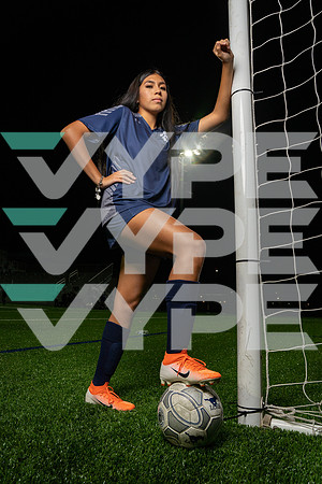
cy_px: 242
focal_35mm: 26
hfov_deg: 49.6
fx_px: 349
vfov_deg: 69.4
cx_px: 161
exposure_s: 1/200
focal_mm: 26
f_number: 8
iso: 500
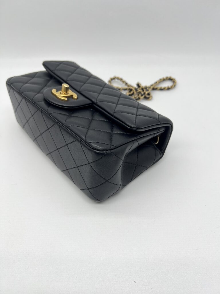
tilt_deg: -40.8
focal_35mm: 26
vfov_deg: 67.3
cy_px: 147
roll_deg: +2.3
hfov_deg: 53.1
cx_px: 110
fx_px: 220
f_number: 1.5
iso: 40
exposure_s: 1/155
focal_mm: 5.7
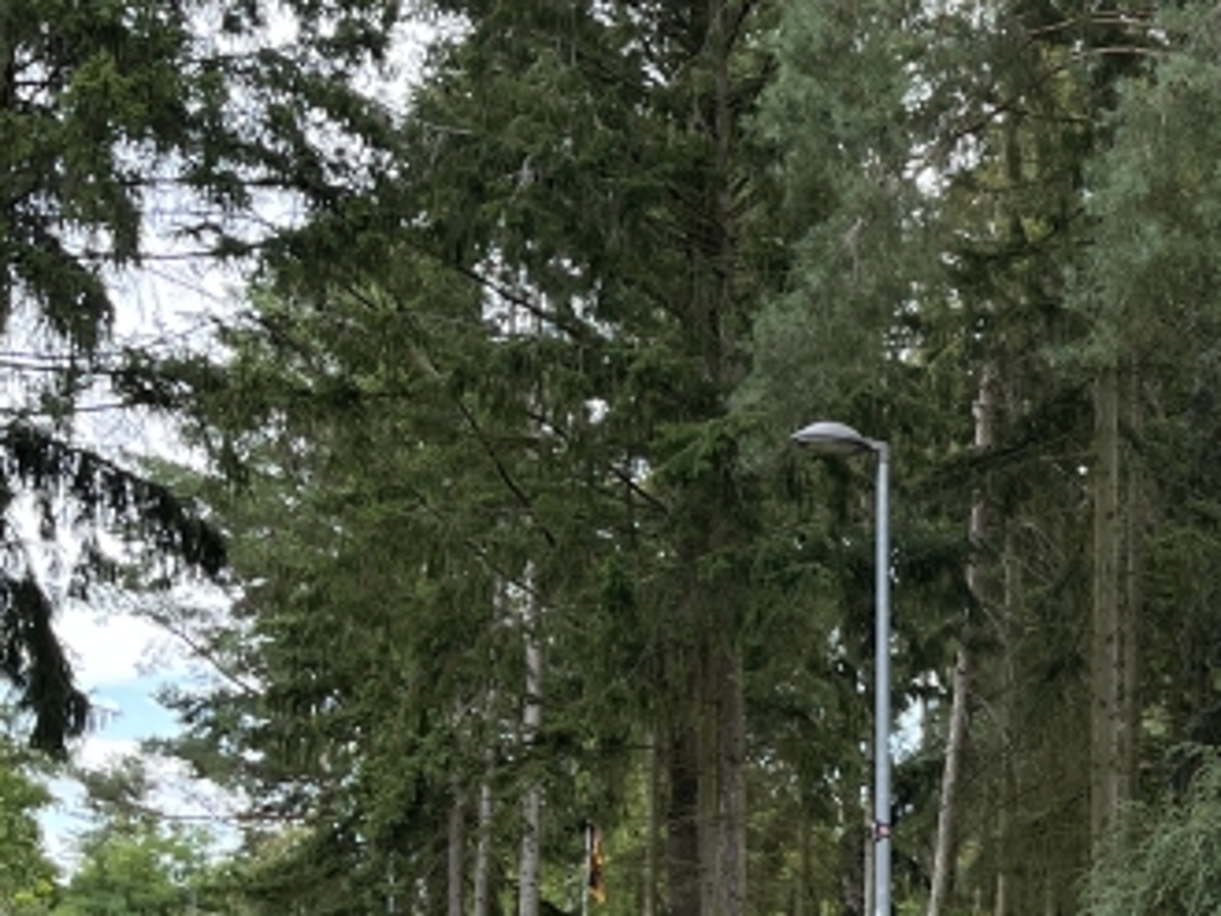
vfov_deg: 17.8
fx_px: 2858
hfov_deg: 21.9
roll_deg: +0.1
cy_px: 931
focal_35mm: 81
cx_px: 1544
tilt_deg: +1.5
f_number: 1.6
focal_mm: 5.1
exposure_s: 1/437
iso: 50
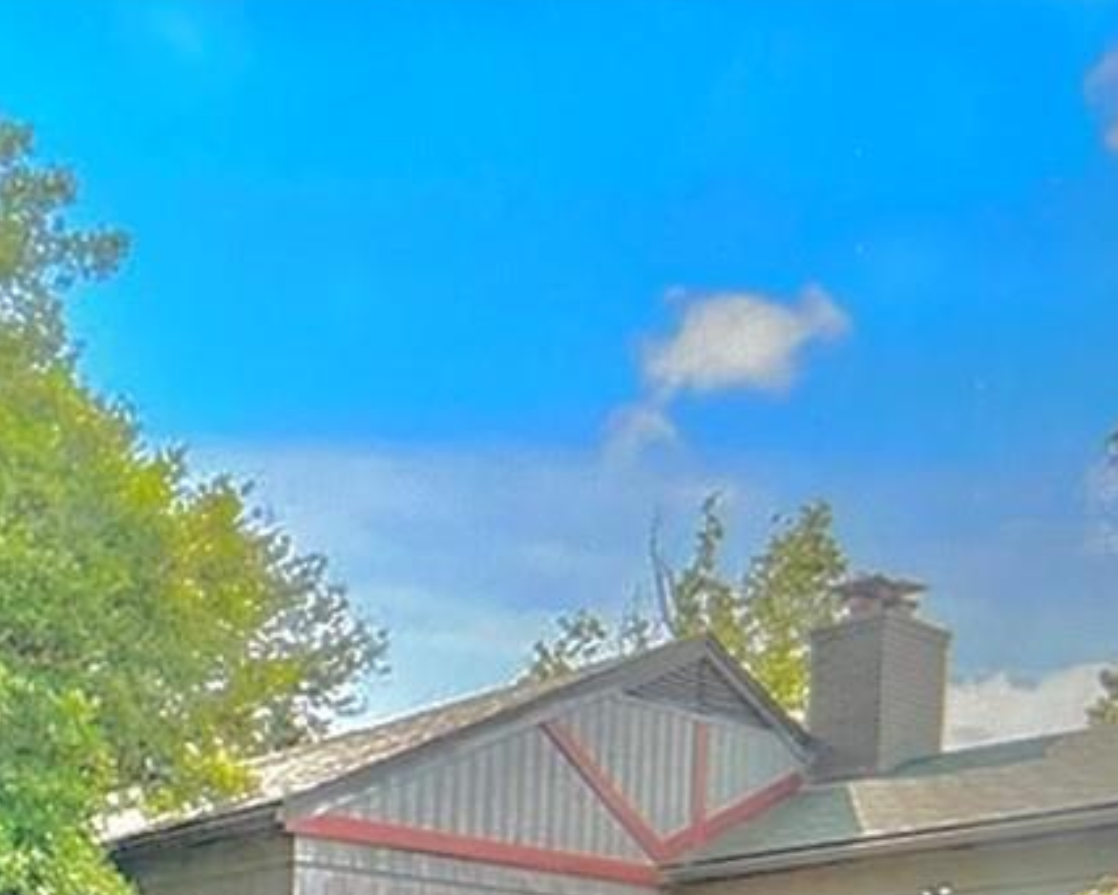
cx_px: -134
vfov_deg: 23.5
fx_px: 2019
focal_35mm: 61
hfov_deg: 28.0
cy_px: 976
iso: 250
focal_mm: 5.7
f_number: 1.5
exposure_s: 1/60
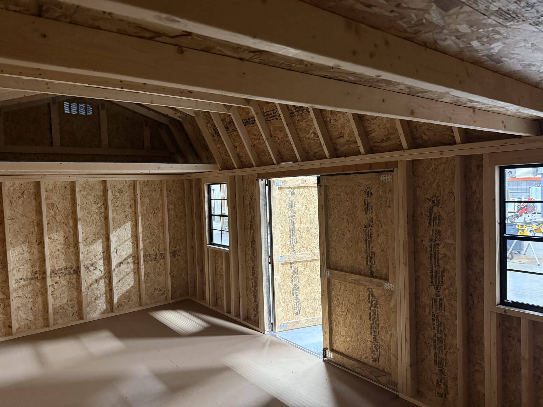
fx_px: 376
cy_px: 204
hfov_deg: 71.6
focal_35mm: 24
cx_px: 272
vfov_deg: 56.8
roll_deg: +2.2
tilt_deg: -2.4
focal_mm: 6.76
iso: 800
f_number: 1.78
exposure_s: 1/40
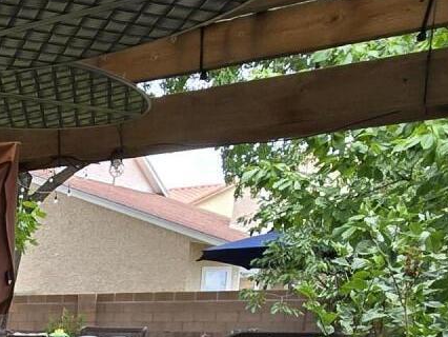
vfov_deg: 20.6
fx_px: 790
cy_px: 506
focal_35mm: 61
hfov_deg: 24.8
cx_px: -212
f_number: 2.2
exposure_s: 1/255
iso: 50
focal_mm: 2.2
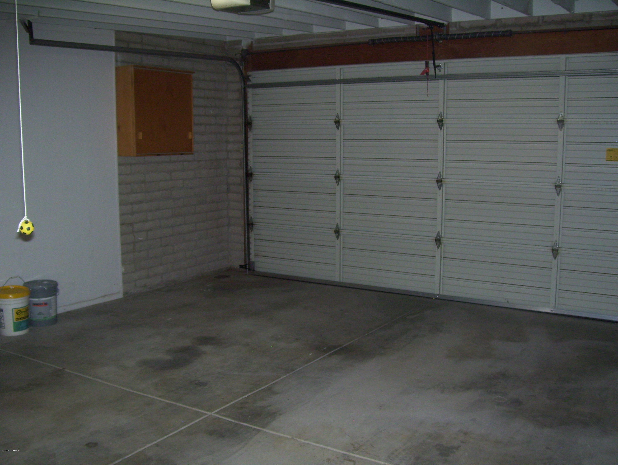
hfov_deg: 51.3
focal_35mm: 36
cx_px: 309
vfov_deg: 39.7
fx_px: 644
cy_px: 232
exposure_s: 1/60
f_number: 2.7
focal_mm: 6
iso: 200
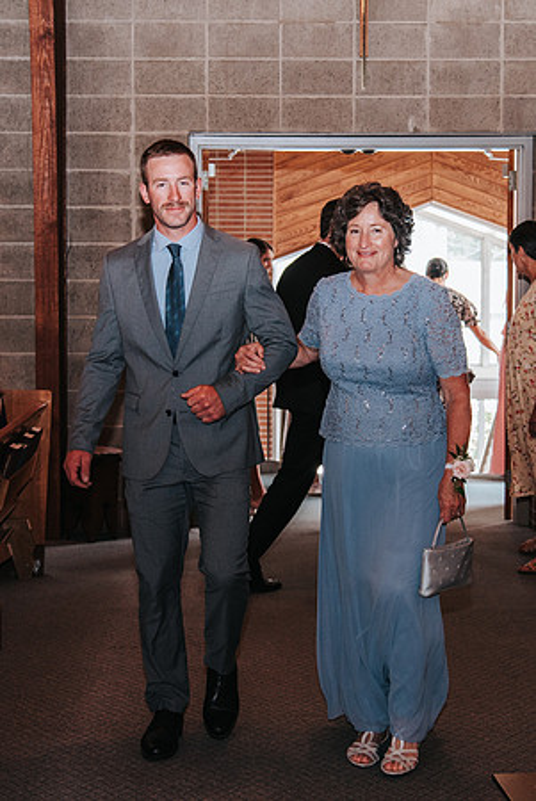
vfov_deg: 28.5
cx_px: 265
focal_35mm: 71
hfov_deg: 19.3
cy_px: 333
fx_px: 1574
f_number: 4
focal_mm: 40
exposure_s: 1/200
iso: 1000
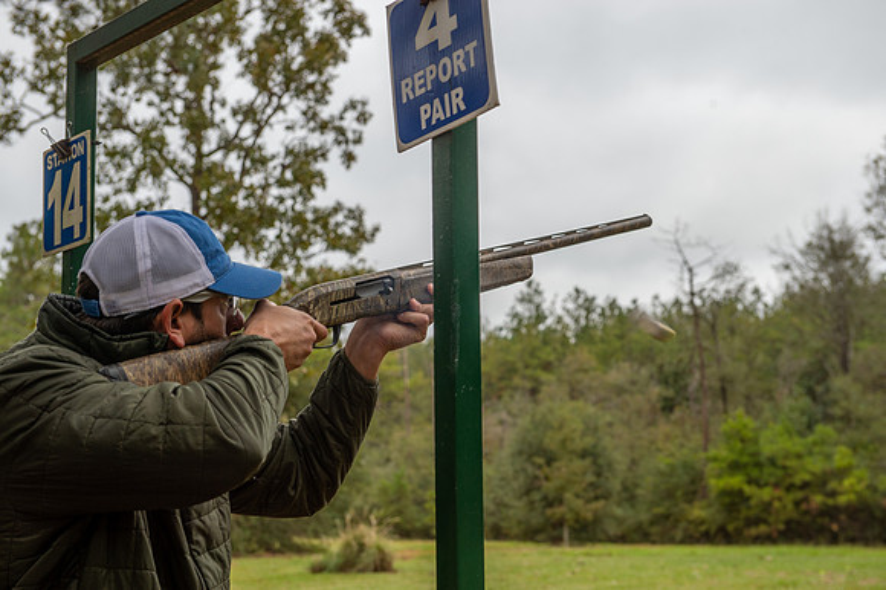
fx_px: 1476
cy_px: 295
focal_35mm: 60
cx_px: 443
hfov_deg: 33.4
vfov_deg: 22.6
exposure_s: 1/160
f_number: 7.1
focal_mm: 60
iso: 320
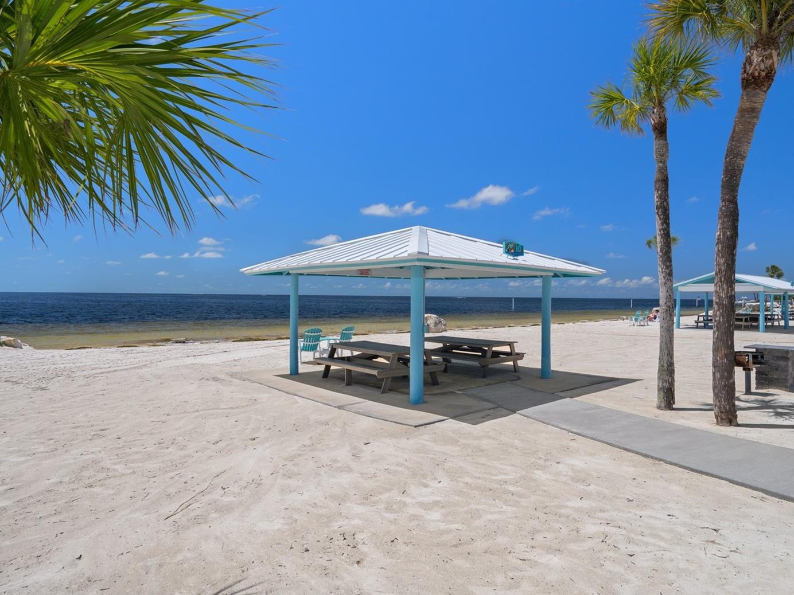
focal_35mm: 20
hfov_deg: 81.7
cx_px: 413
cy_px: 303
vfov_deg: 66.0
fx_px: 459
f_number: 9
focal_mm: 18
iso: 320
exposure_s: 1/320
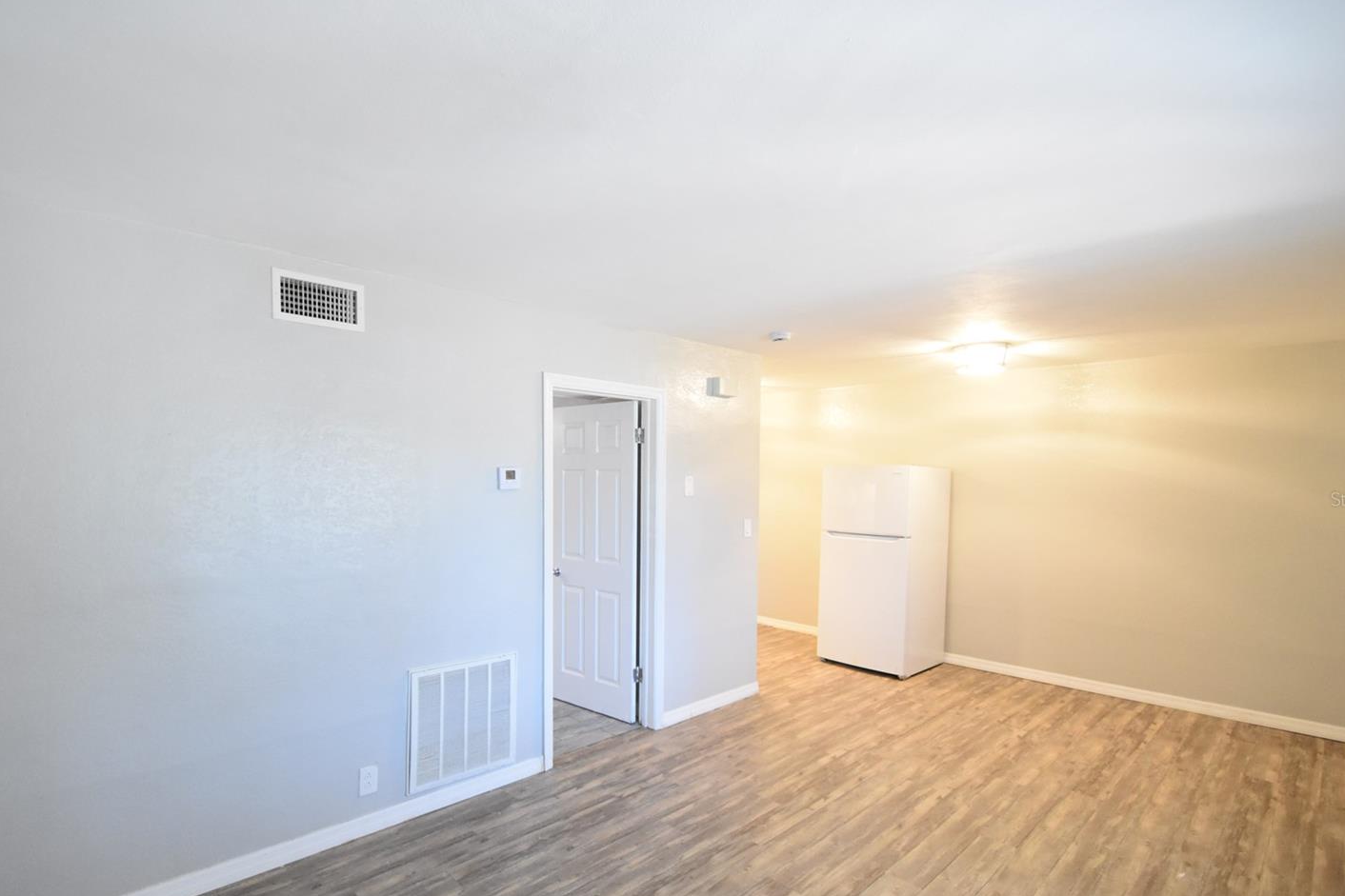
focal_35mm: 17
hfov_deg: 93.3
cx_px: 653
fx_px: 635
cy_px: 499
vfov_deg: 70.2
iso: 2800
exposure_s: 1/60
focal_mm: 10
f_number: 3.5
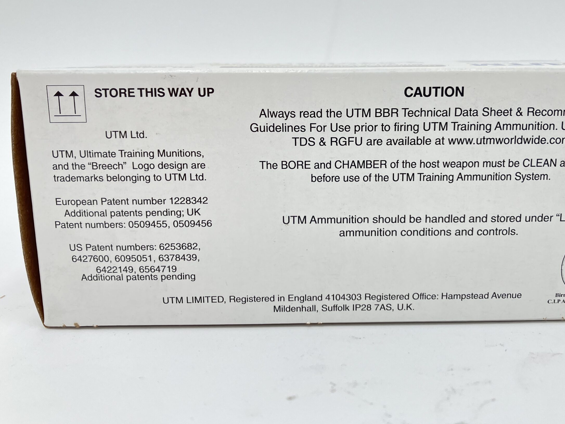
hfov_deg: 55.1
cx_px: 325
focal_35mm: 33
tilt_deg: -12.6
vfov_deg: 42.9
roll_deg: -0.6
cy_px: 193
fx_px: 539
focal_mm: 3.99
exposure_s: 1/121
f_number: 1.8
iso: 40
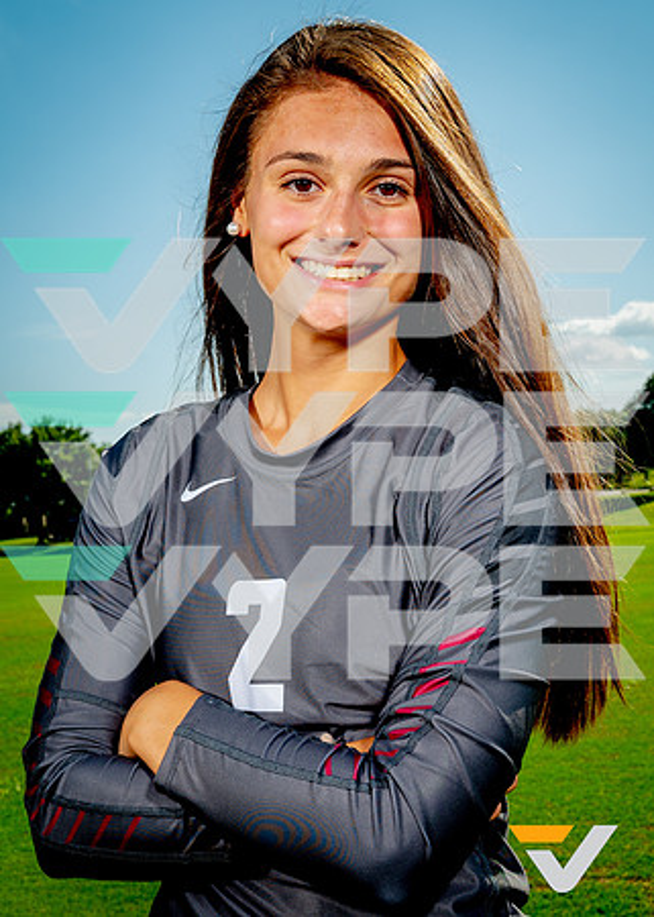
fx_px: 1582
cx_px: 376
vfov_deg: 32.3
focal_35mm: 61
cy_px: 456
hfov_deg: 23.3
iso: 100
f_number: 11
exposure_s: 1/125
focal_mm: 40
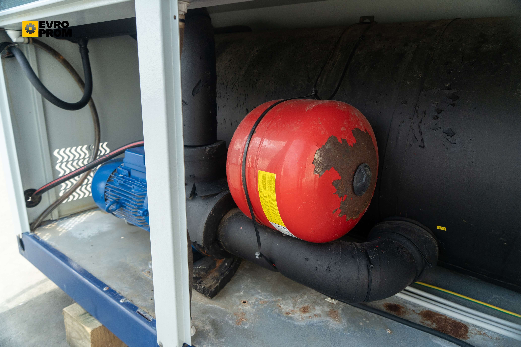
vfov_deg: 53.1
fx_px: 347
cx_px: 260
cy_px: 174
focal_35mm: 24
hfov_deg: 73.7
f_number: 5
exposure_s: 1/100
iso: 640
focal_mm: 24
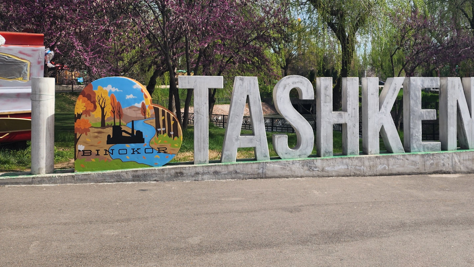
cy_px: 84
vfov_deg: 33.3
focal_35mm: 35
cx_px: 330
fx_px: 440
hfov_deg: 55.0
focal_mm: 6.4
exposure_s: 1/1076
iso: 12
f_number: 1.8
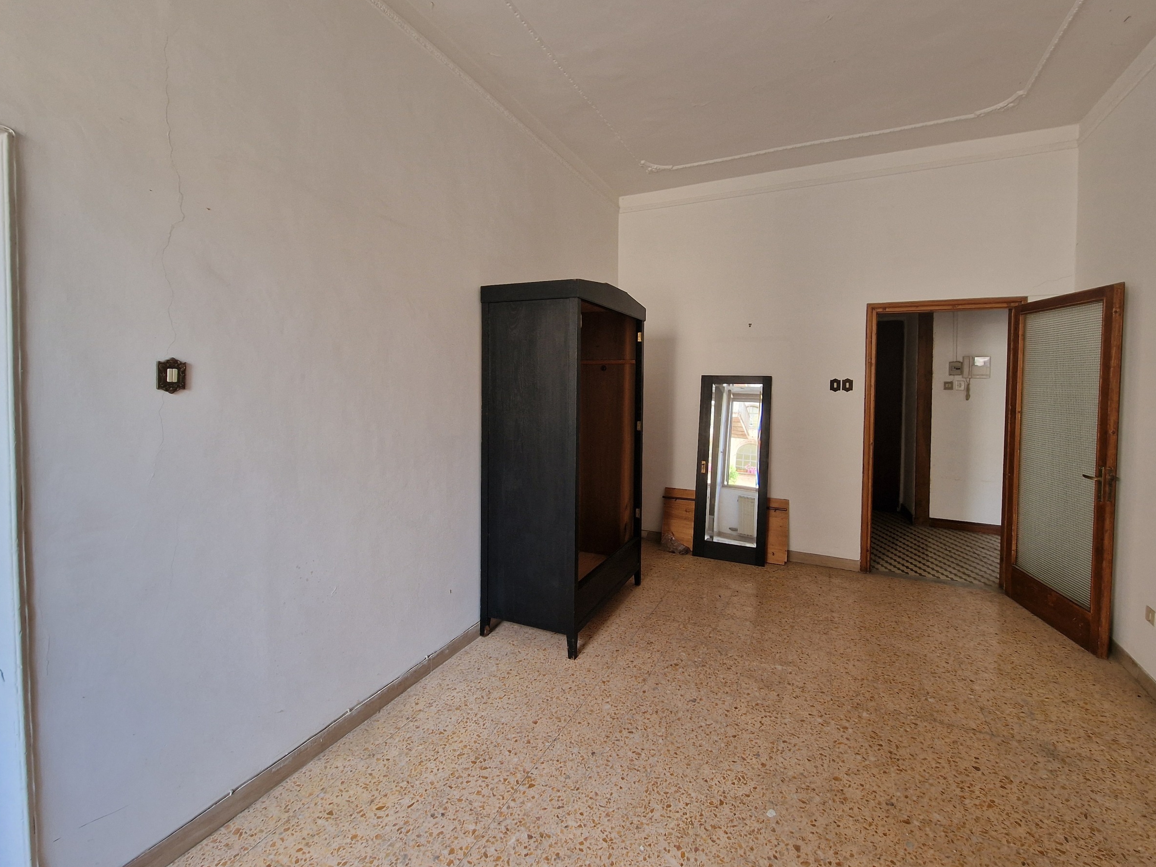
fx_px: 468
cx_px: 592
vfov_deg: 85.5
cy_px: 402
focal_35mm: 14
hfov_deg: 102.0
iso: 100
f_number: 2.2
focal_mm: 2.2
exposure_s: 1/50
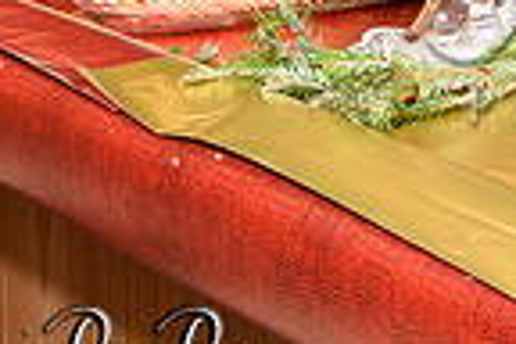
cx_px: 1028
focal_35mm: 139
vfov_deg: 9.5
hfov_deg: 12.9
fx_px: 1992
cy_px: -235
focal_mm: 23
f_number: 5.6
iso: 500
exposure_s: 1/125
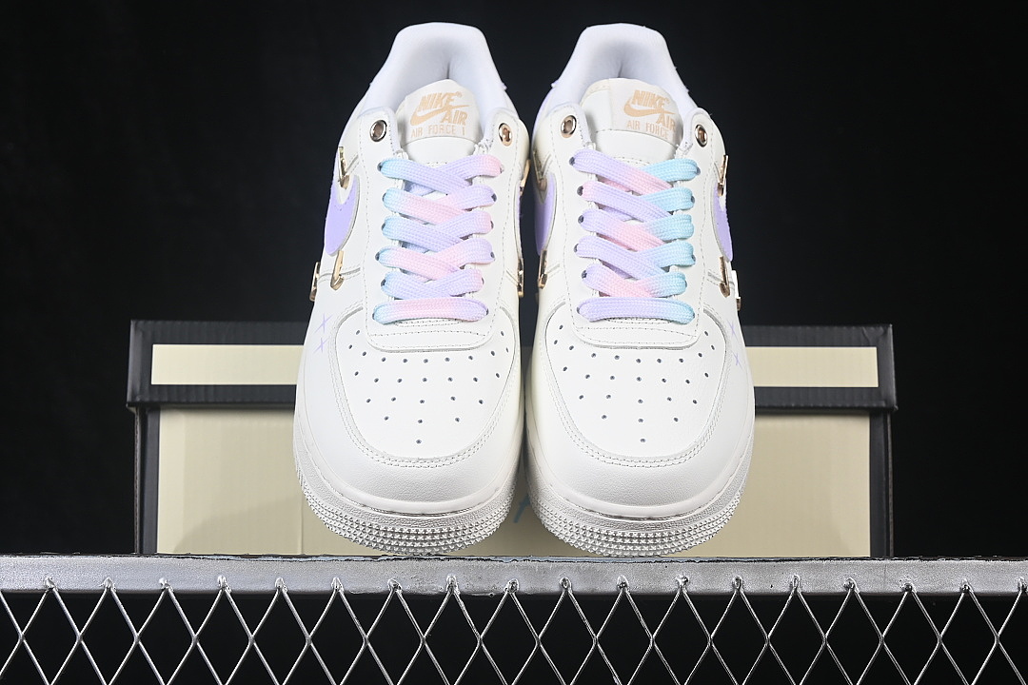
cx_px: 514
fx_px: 2141
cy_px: 342
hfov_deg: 27.0
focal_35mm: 75
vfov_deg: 18.2
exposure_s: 1/80
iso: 160
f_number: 8
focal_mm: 50
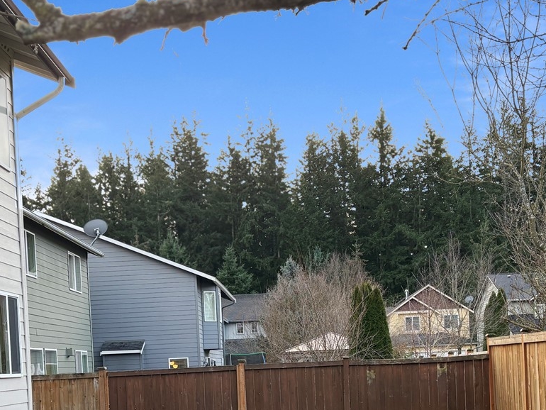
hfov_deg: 35.5
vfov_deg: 26.0
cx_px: 269
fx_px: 852
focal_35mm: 54
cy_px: 385
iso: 50
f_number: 1.6
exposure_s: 1/472
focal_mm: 5.96
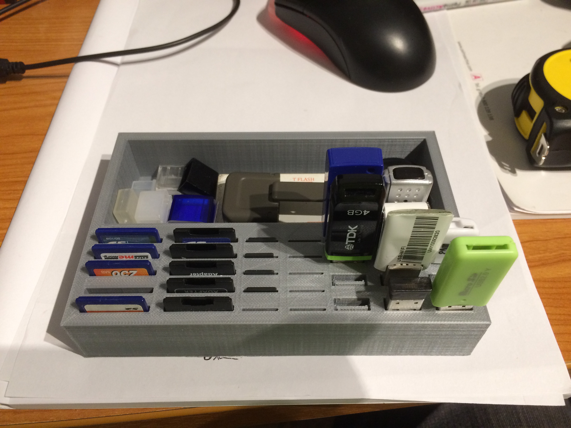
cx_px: 286
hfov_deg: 61.7
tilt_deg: -51.3
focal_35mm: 29
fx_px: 478
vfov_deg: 48.2
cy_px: 214
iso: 200
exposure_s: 1/33
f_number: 2.2
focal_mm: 4.15
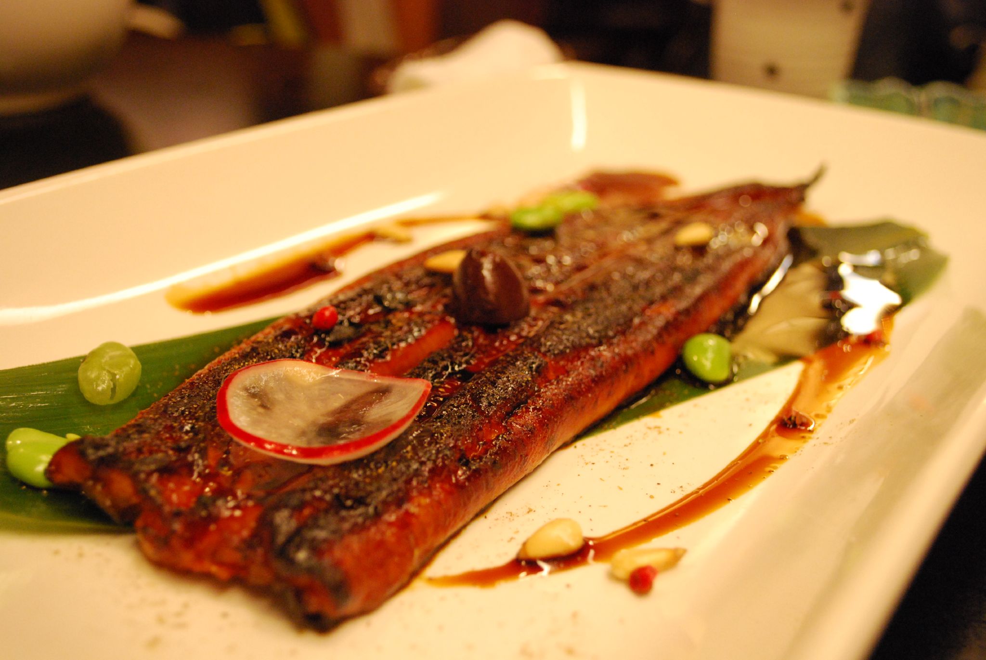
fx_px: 1193
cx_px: 493
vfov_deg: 30.9
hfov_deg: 44.9
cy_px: 330
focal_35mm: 44
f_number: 4.8
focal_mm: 29
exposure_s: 1/8
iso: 1600
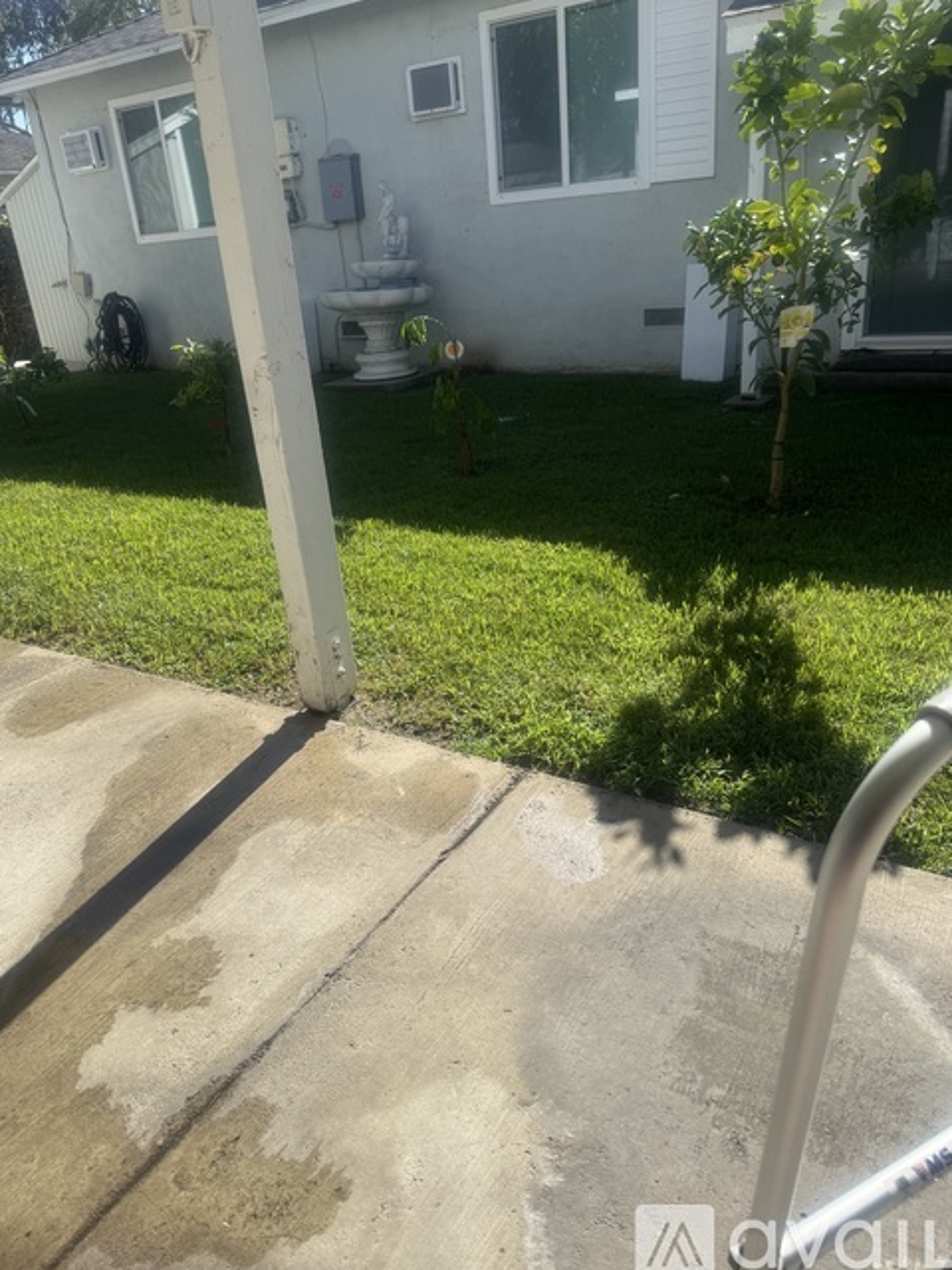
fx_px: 917
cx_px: 460
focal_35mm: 25
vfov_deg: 69.4
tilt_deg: -23.0
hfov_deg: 54.9
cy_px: 622
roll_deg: +7.9
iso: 80
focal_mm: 6.76
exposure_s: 1/2959
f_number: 1.78
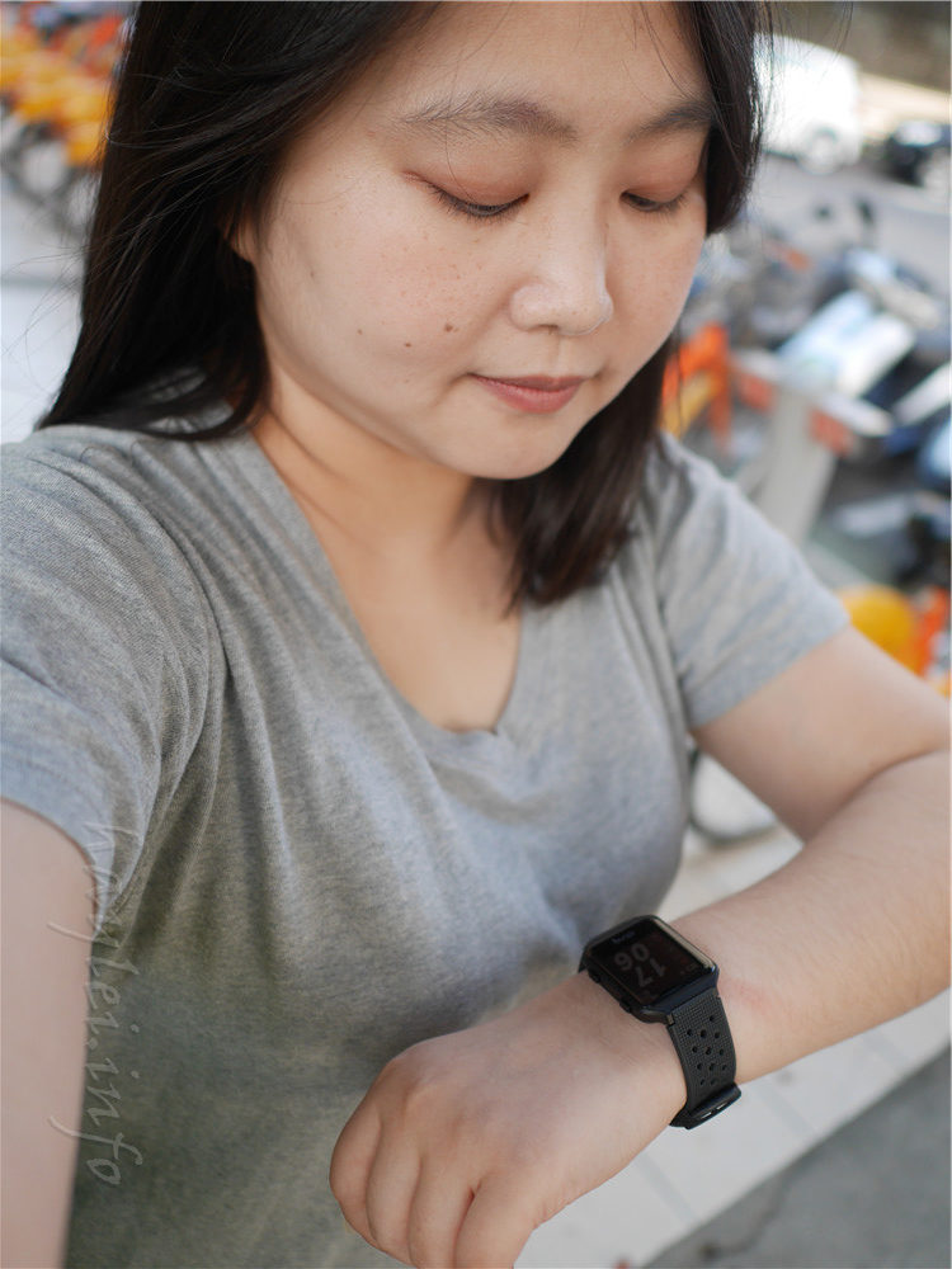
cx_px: 476
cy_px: 634
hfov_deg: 46.8
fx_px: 1100
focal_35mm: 30
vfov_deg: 60.0
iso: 200
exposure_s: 1/160
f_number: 1.7
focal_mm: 15
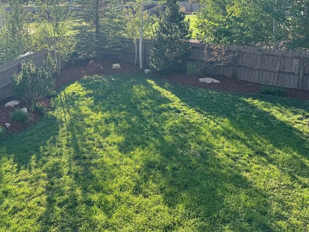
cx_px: 103
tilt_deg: -14.5
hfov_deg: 49.3
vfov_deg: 37.9
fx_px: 330
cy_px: 64
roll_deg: +1.0
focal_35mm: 37
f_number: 1.78
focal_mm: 6.76
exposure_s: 1/3096
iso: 80
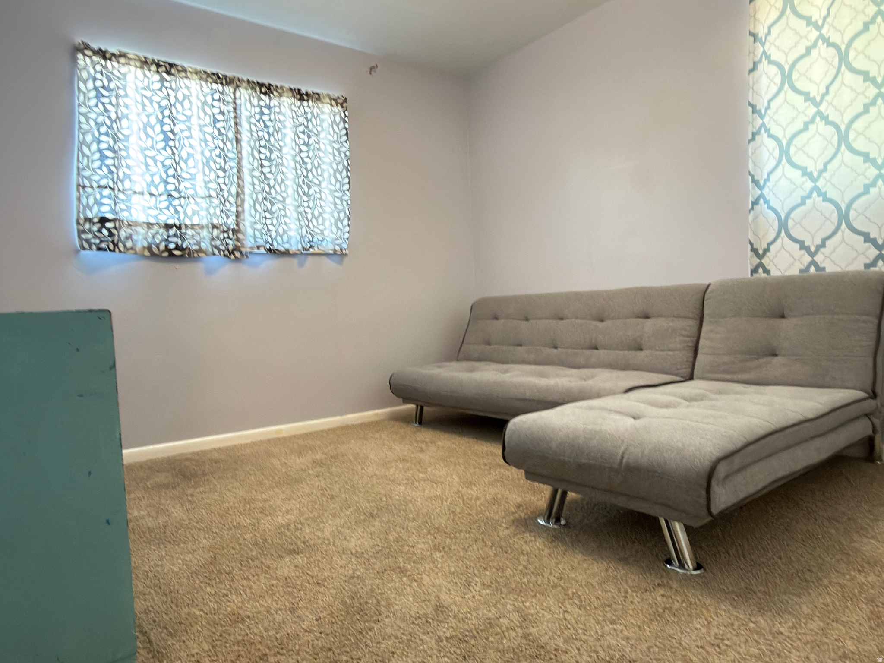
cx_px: 442
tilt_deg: -1.4
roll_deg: +3.2
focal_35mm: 23
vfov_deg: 58.9
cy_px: 332
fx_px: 587
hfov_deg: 73.9
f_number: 2.2
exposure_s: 1/30
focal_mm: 2.22
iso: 200
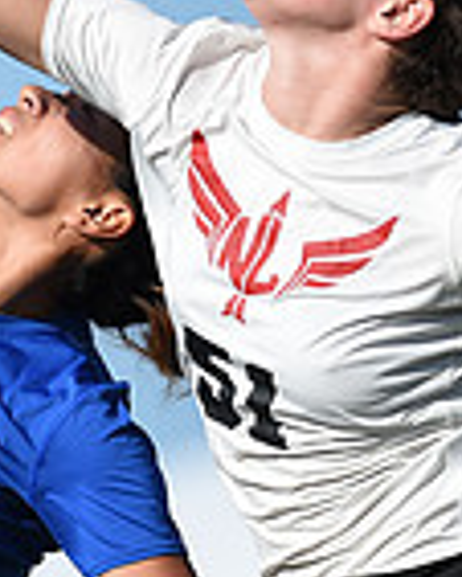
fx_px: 26293
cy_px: 225
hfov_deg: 1.0
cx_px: -335
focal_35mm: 1540
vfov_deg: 1.3
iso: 200
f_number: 2.8
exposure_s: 1/5000
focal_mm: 400
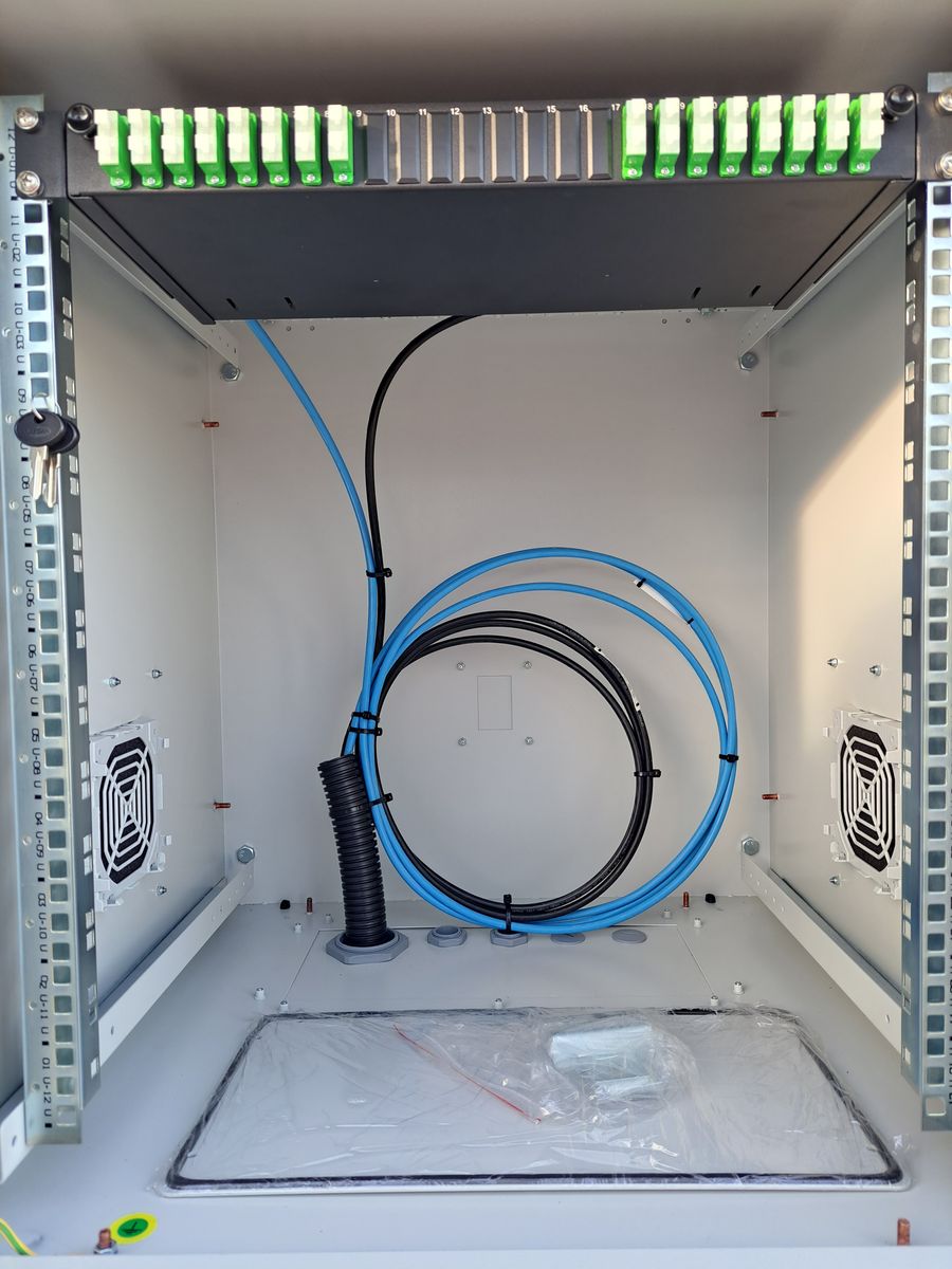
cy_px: 634
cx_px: 476
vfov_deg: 71.6
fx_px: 880
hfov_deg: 56.8
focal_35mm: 24
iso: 50
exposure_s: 1/50
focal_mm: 5.23
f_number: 1.8
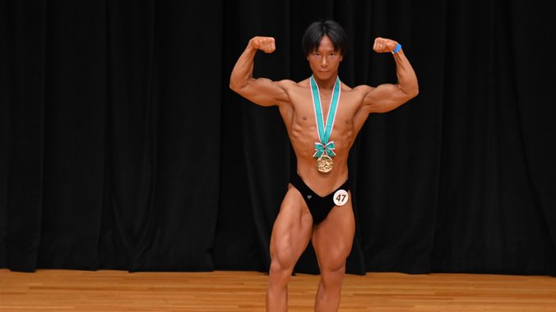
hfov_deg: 6.3
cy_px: 184
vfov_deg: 3.6
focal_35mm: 342
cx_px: 318
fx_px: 5041
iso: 3200
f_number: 5.6
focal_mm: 190
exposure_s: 1/400
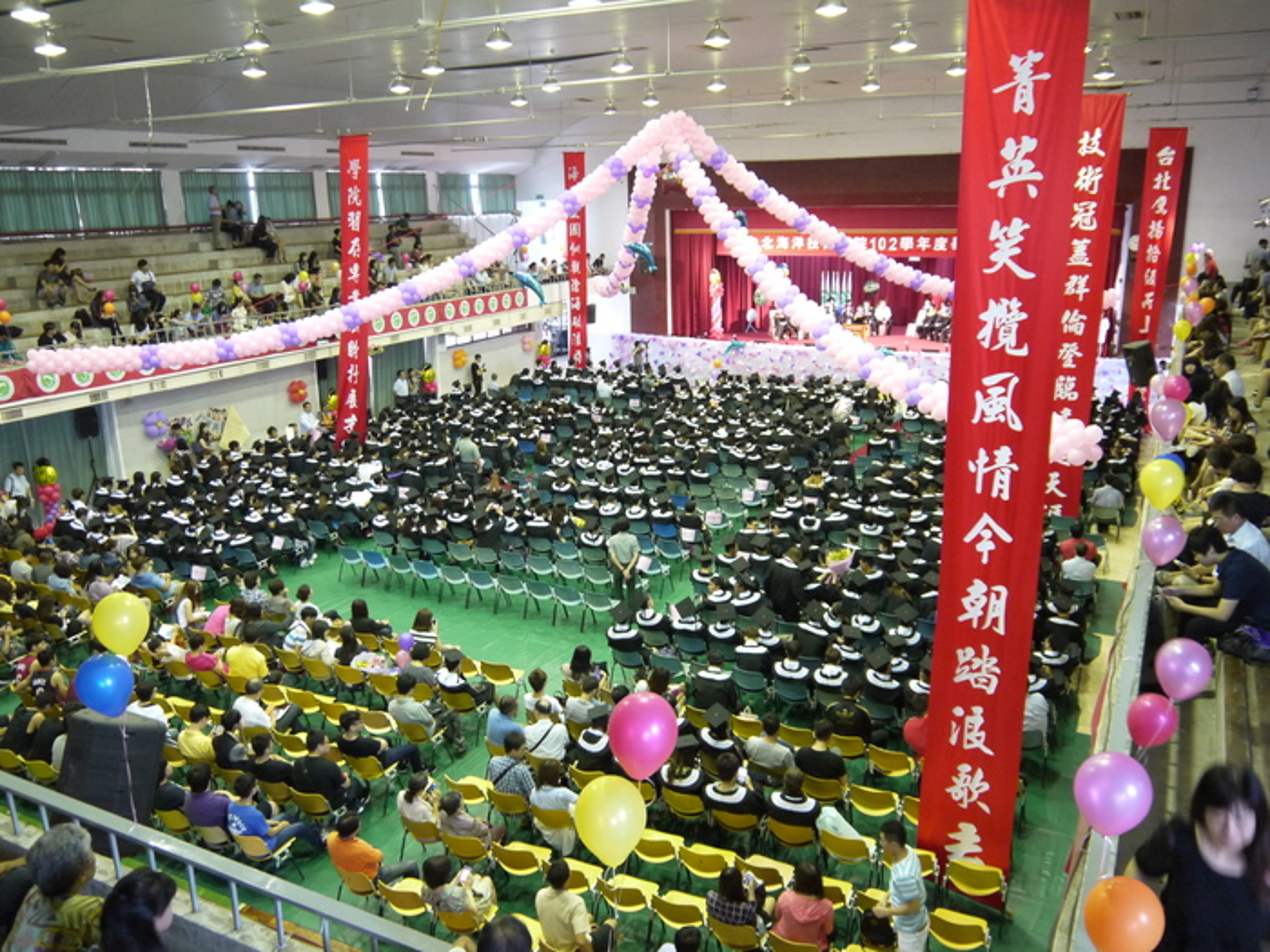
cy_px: 476
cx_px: 635
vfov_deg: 49.7
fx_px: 1027
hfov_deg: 63.4
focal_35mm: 28
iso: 800
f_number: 3.5
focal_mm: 14
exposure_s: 1/20
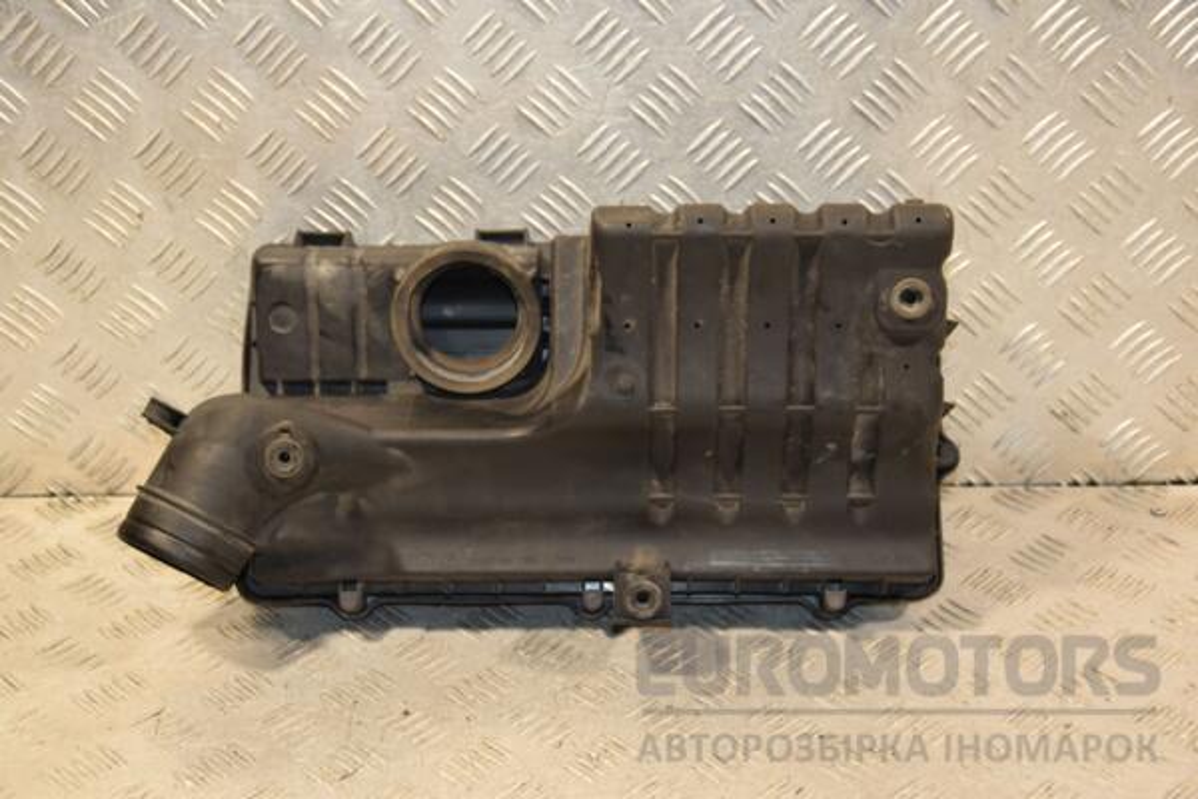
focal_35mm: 63
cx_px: 599
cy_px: 400
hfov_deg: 31.9
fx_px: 2096
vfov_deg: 21.6
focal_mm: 42
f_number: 4.8
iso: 800
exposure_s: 1/125
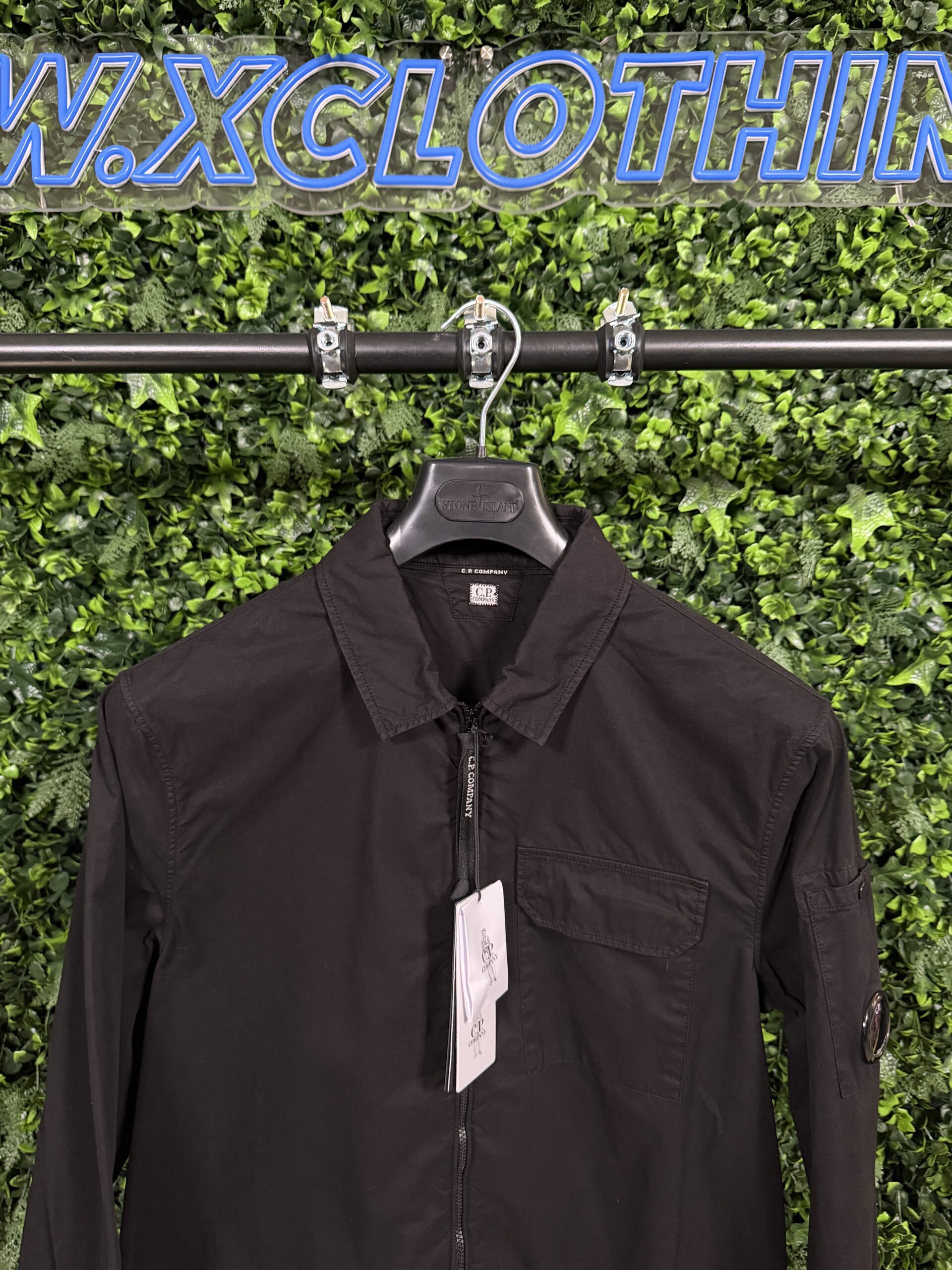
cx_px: 476
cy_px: 635
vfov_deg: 71.6
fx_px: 880
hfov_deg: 56.8
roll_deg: -0.2
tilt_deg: -4.7
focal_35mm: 24
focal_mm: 6.76
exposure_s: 1/33
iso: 800
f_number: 1.78
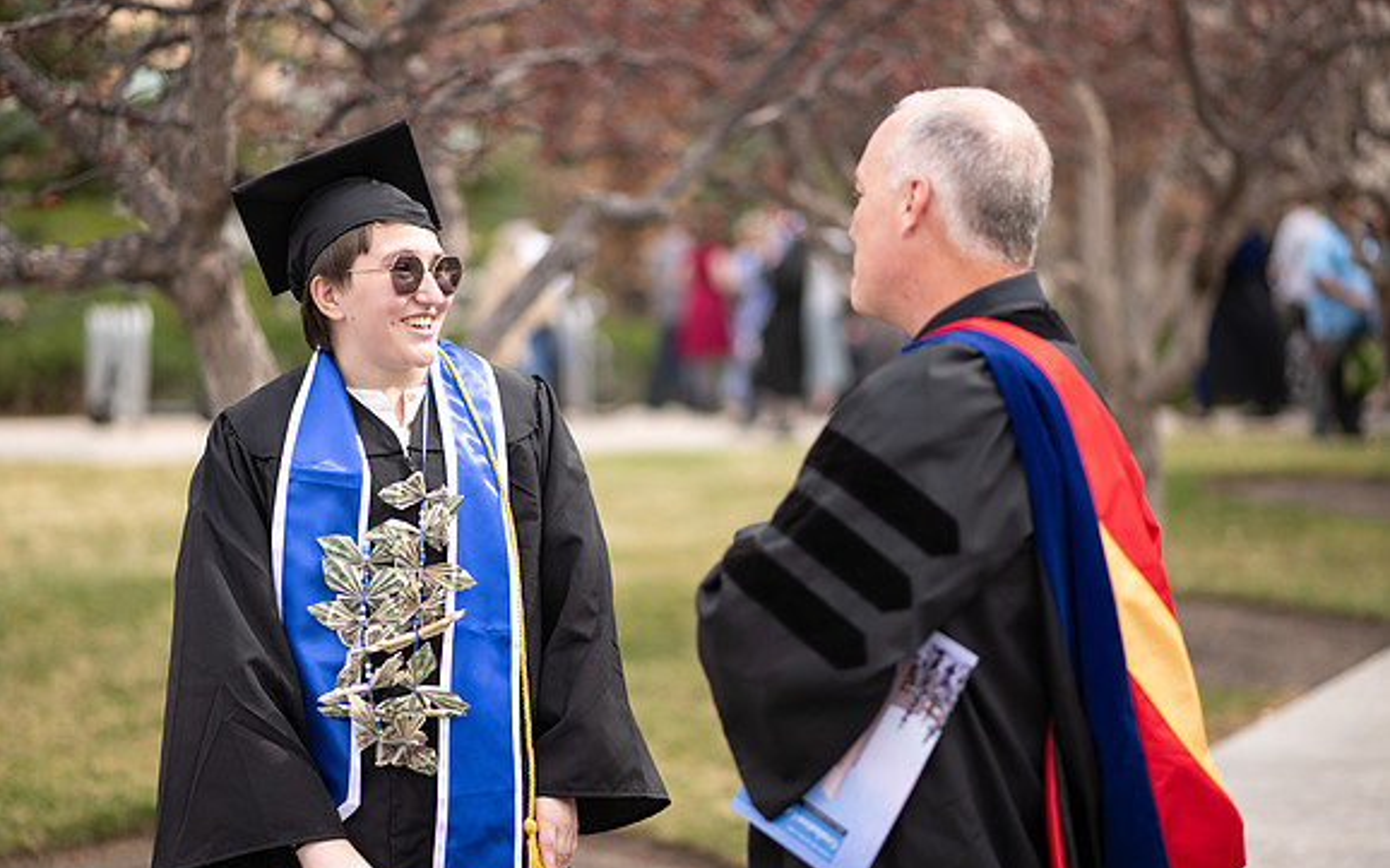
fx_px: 3295
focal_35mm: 87
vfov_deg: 15.0
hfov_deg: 23.8
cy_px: 436
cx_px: 695
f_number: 1.8
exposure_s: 1/1250
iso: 100
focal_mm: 85
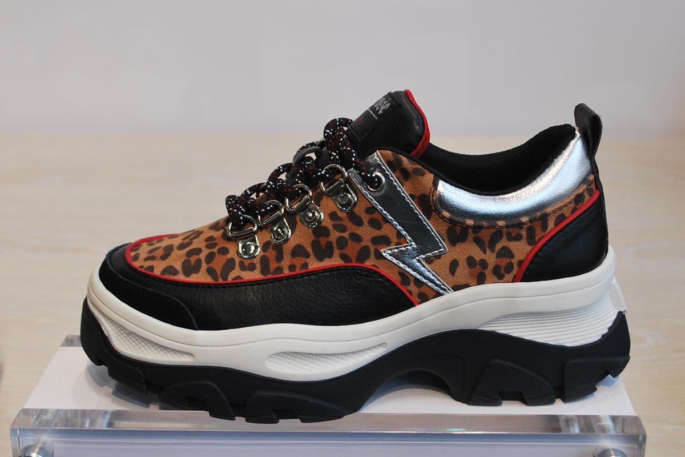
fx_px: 799
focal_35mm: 42
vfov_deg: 31.9
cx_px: 342
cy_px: 228
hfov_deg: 46.4
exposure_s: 1/80
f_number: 4.5
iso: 200
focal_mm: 28
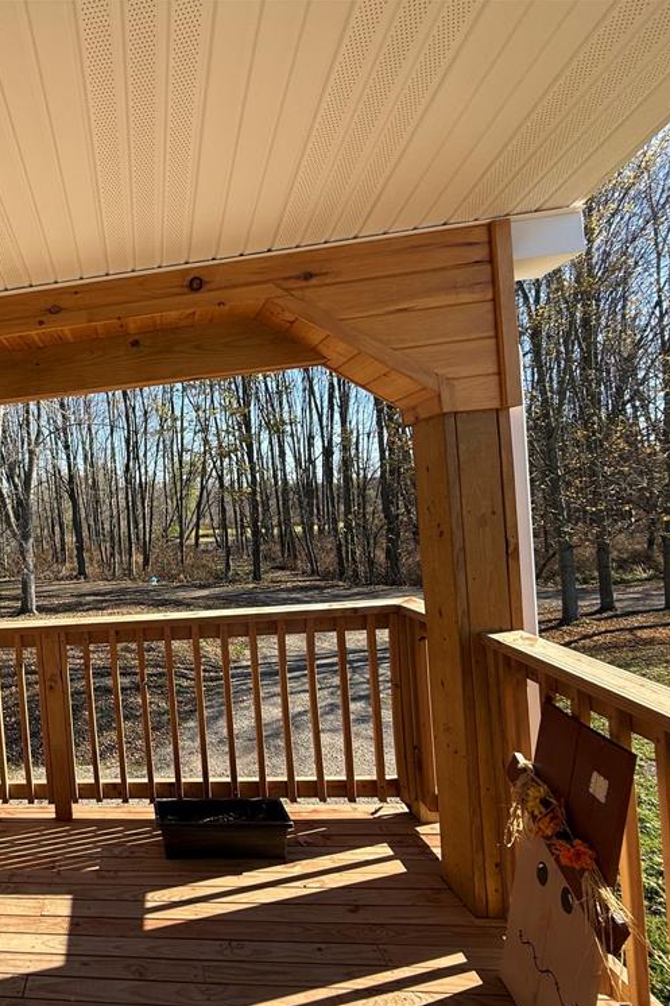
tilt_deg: -0.2
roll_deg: +4.5
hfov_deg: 53.8
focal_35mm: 20
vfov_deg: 84.0
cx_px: 62
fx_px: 559
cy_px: 516
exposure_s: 1/535
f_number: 2.2
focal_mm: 2.22
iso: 50
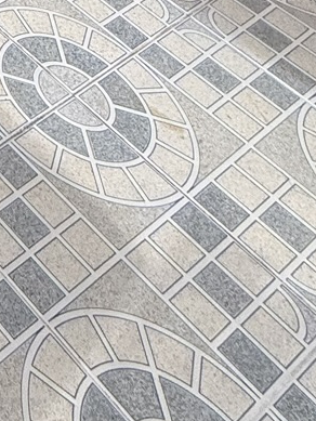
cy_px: -632
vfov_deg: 14.4
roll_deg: -2.6
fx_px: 876
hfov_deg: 13.6
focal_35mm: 72
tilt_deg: -7.2
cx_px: -473
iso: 50
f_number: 2.2
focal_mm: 2.22
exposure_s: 1/319
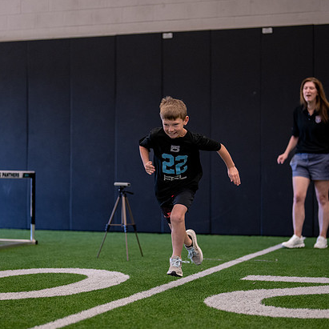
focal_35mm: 84
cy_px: 188
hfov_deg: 20.6
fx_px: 903
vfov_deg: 20.6
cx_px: 154
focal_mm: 50
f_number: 1.2
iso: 1600
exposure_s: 1/1000
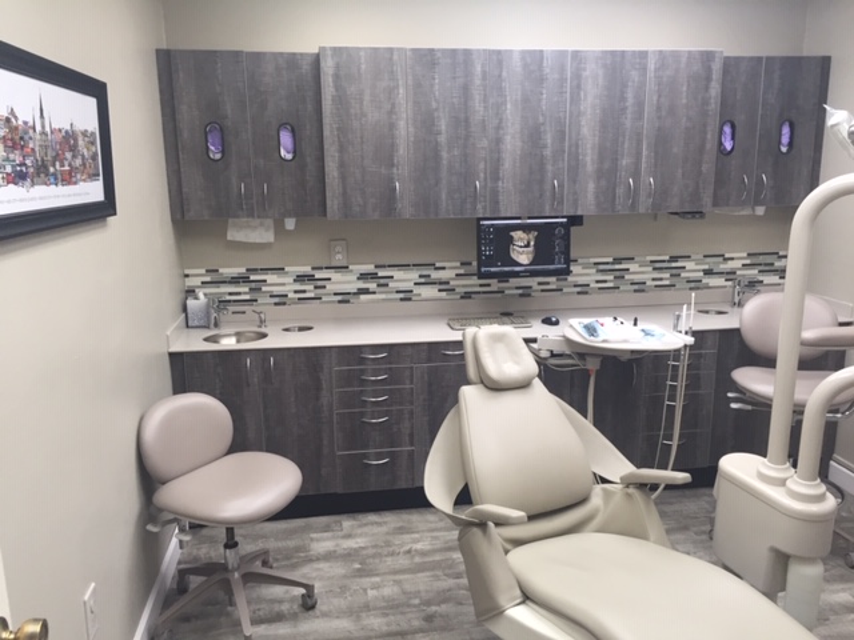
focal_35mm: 29
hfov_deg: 61.7
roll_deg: -0.2
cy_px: 320
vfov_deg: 48.2
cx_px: 427
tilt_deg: -12.4
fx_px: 715
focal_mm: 4.15
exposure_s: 1/30
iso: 40
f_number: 2.2
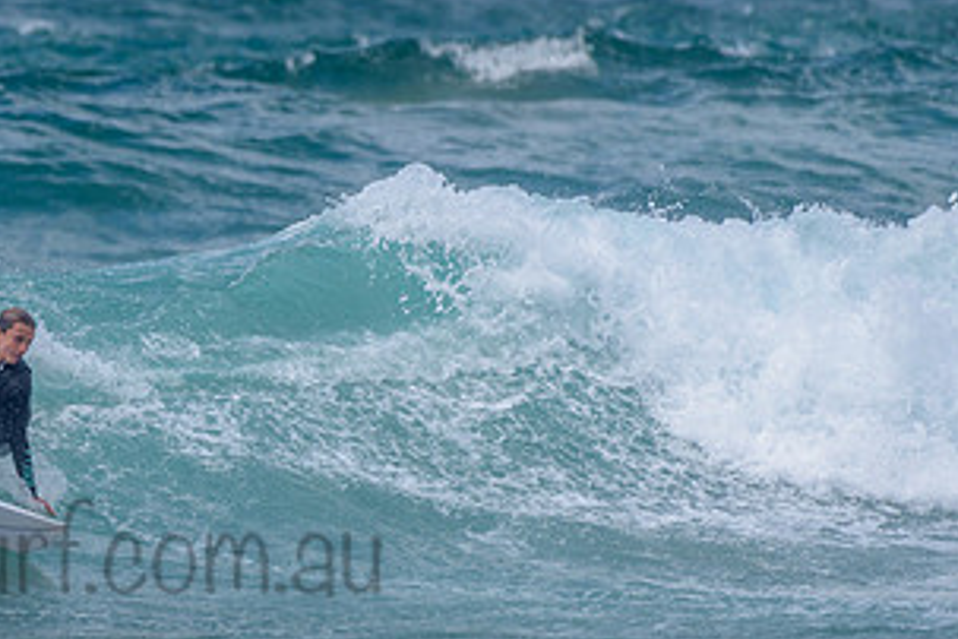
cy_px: 389
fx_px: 31266
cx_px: -156
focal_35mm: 1175
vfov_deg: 1.2
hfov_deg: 1.8
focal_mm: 500
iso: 140
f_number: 5.6
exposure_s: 1/2000
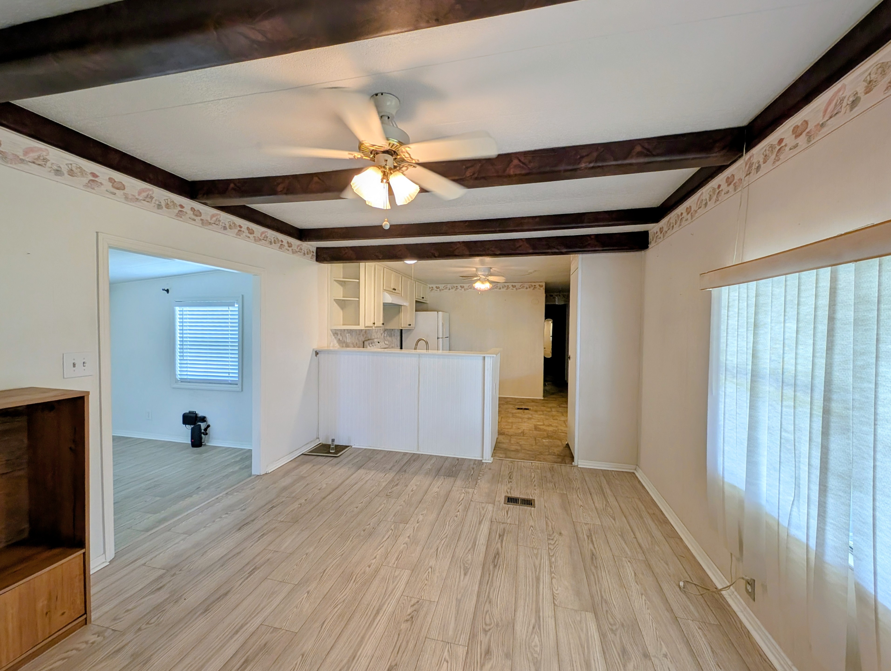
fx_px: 309
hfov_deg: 110.5
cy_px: 336
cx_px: 446
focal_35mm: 12
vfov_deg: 94.6
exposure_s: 1/120
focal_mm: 2.23
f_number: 1.95
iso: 71
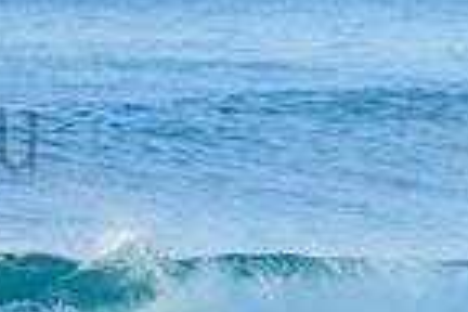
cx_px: -306
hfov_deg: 1.0
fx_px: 26219
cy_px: 96
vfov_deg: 0.7
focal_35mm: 2017
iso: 320
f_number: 5.6
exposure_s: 1/2000
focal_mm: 500
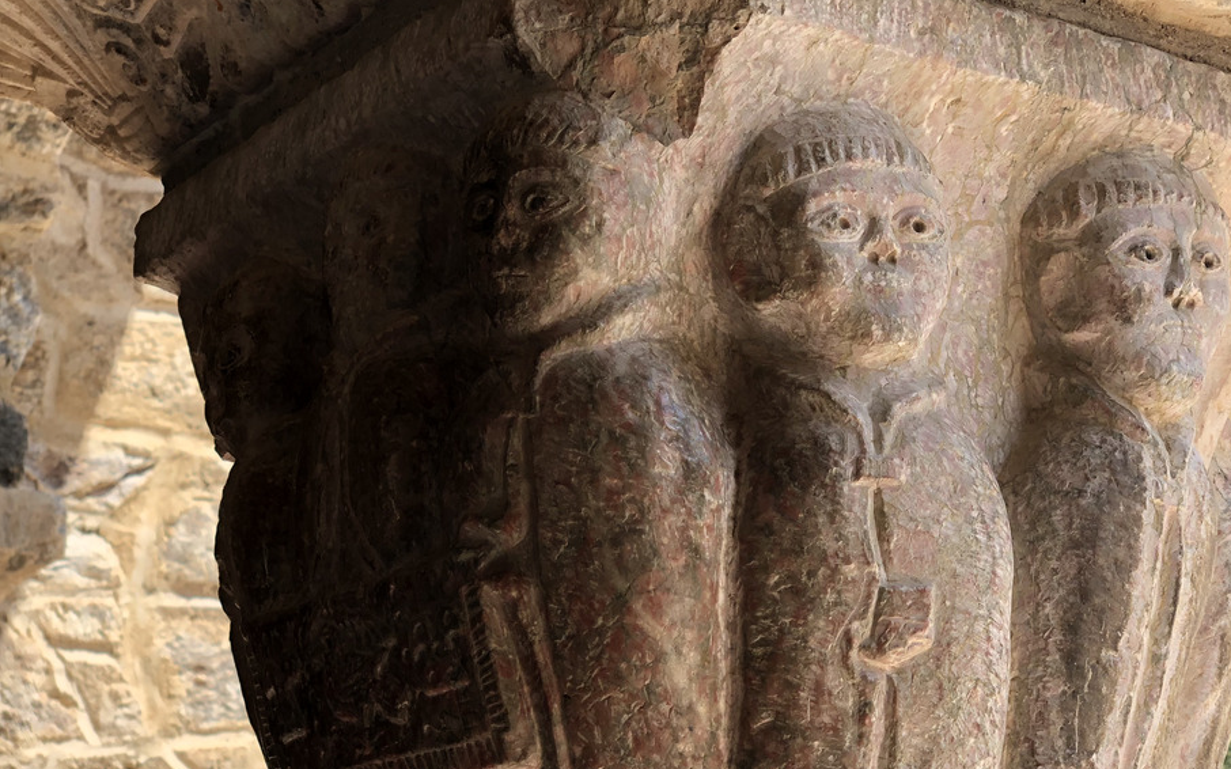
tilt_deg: +13.5
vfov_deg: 17.8
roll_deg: +1.4
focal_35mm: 73
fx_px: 2449
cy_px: 443
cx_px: 739
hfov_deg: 28.2
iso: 16
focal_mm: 6
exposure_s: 1/258
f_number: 2.4
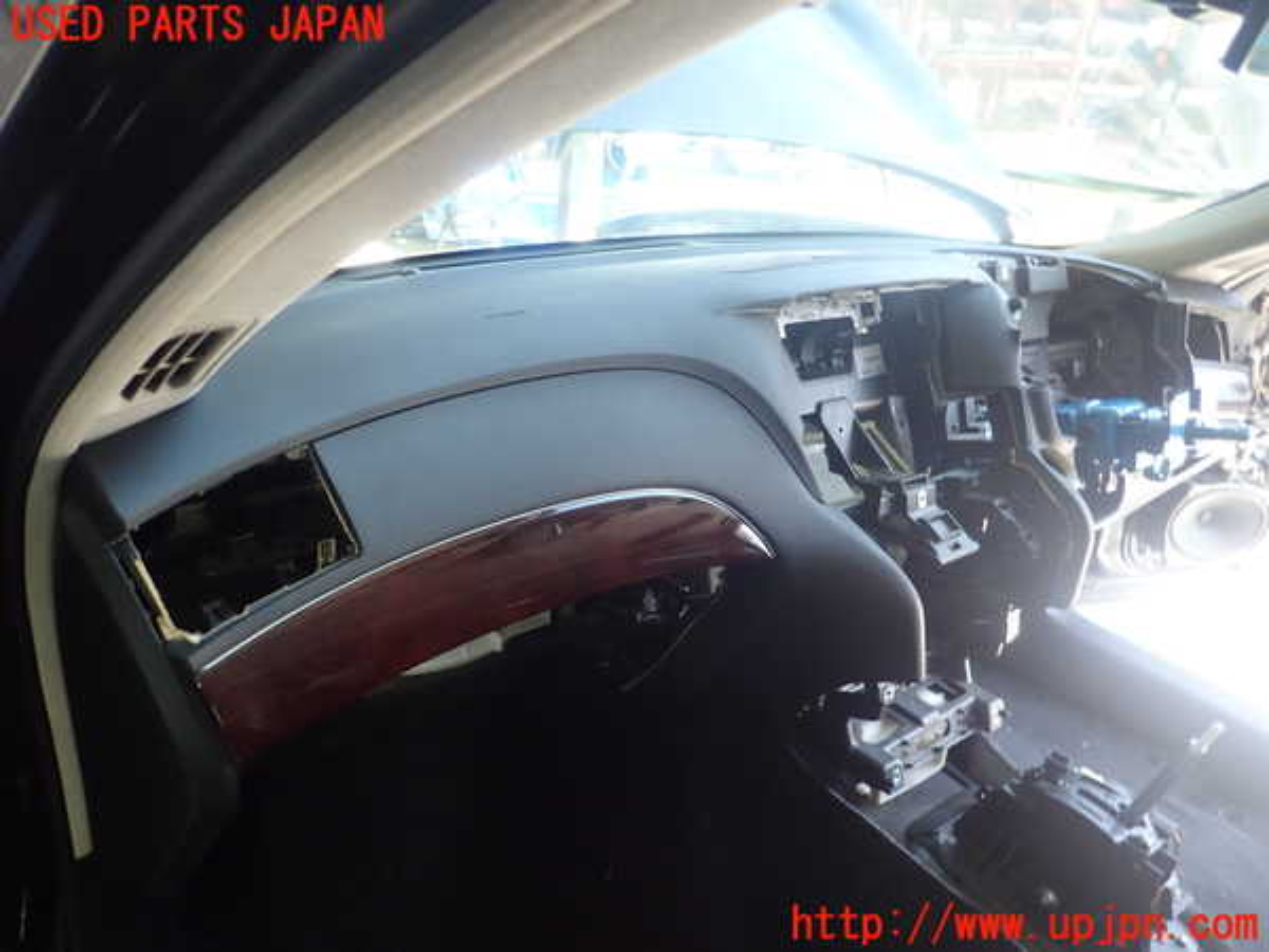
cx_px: 634
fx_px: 916
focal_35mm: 25
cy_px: 476
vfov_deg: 54.9
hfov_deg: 69.4
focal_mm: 4.5
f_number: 2
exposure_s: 1/30
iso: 200
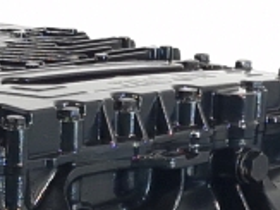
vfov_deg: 12.0
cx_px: 10
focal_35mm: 113
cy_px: 386
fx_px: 913
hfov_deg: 17.1
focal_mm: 6.4
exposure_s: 1/50
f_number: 1.8
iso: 125
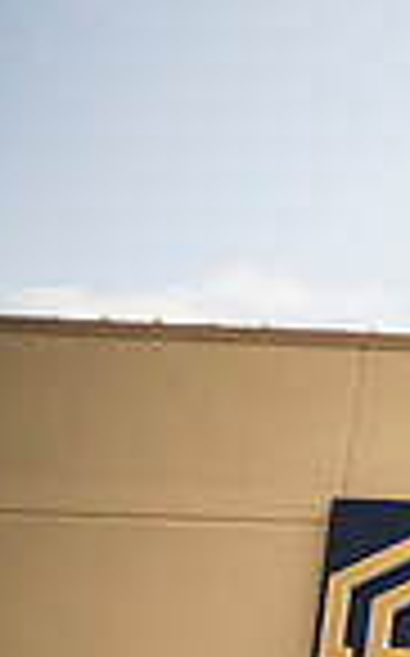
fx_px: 1899
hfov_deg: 9.5
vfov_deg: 19.1
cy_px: 646
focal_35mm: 106
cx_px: 1259
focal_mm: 26
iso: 100
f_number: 2.8
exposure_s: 1/1600
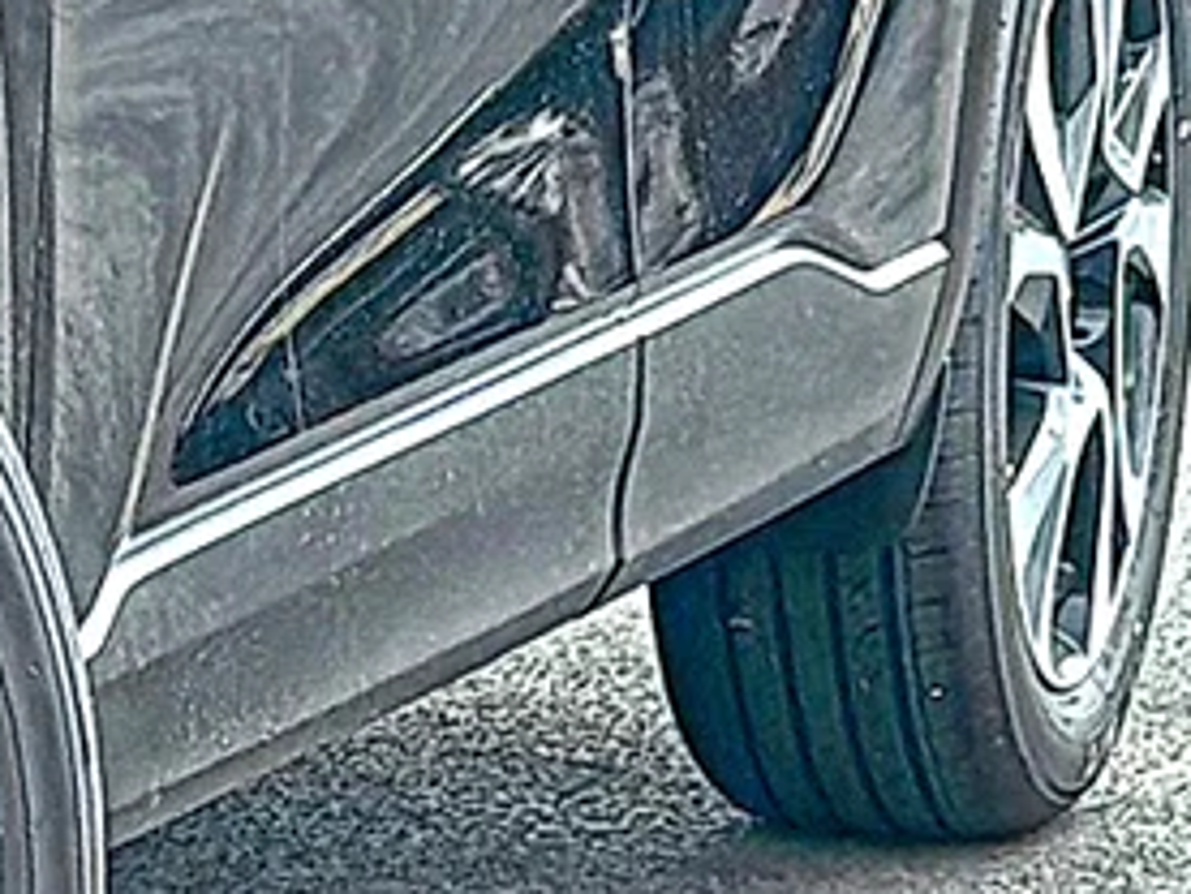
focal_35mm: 235
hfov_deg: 8.4
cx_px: -73
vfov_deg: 6.3
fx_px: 8089
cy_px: 1047
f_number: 1.78
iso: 80
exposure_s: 1/1147
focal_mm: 6.86
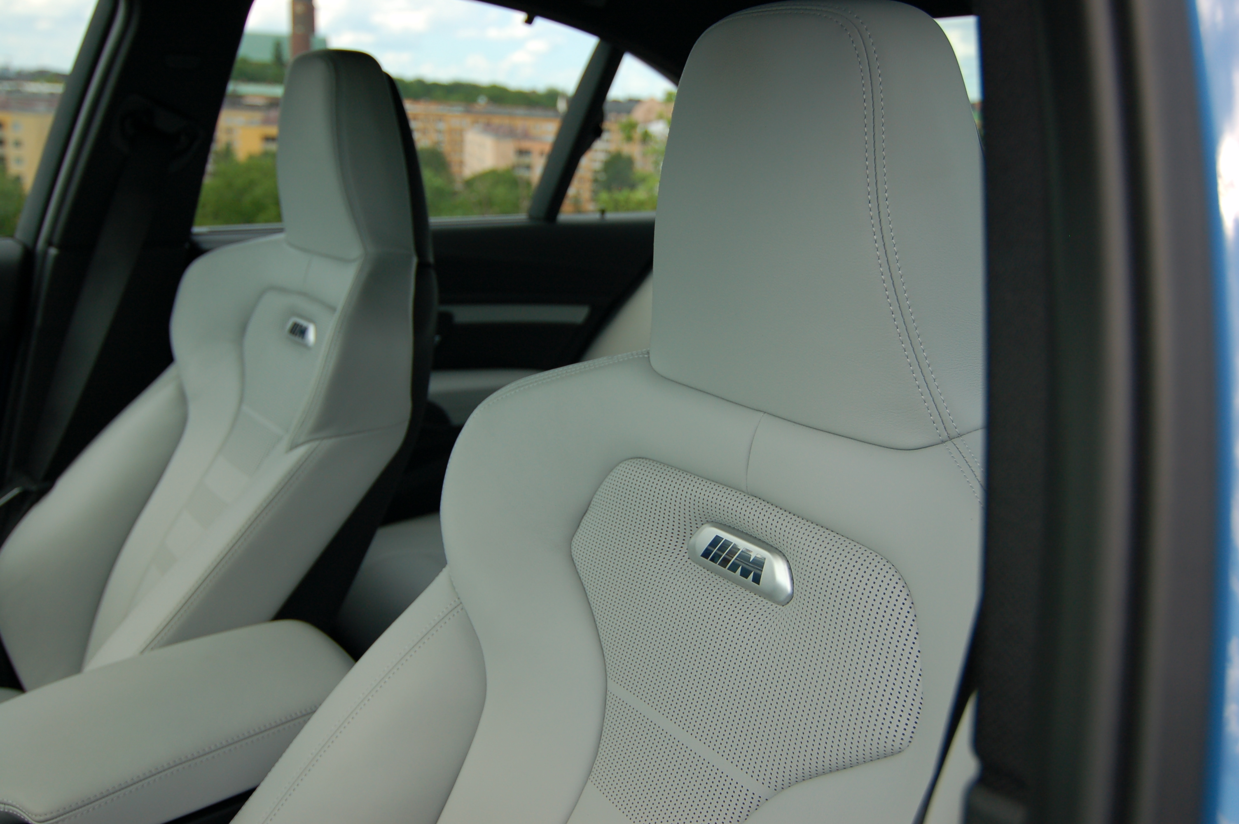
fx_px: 1135
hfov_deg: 57.3
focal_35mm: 33
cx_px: 620
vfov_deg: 39.9
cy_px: 412
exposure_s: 1/500
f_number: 4
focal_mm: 22
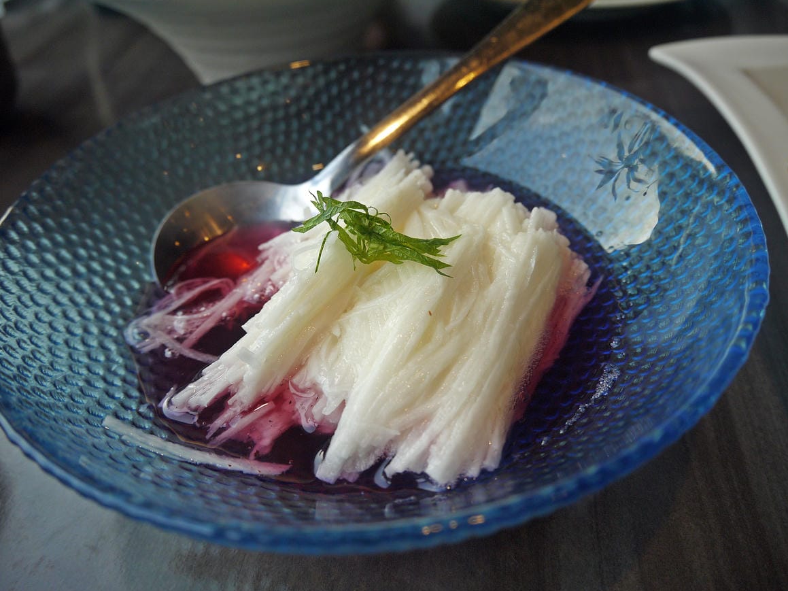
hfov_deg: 61.7
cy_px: 301
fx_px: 660
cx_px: 386
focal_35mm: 29
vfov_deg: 48.2
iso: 160
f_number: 3.5
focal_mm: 14
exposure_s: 1/60
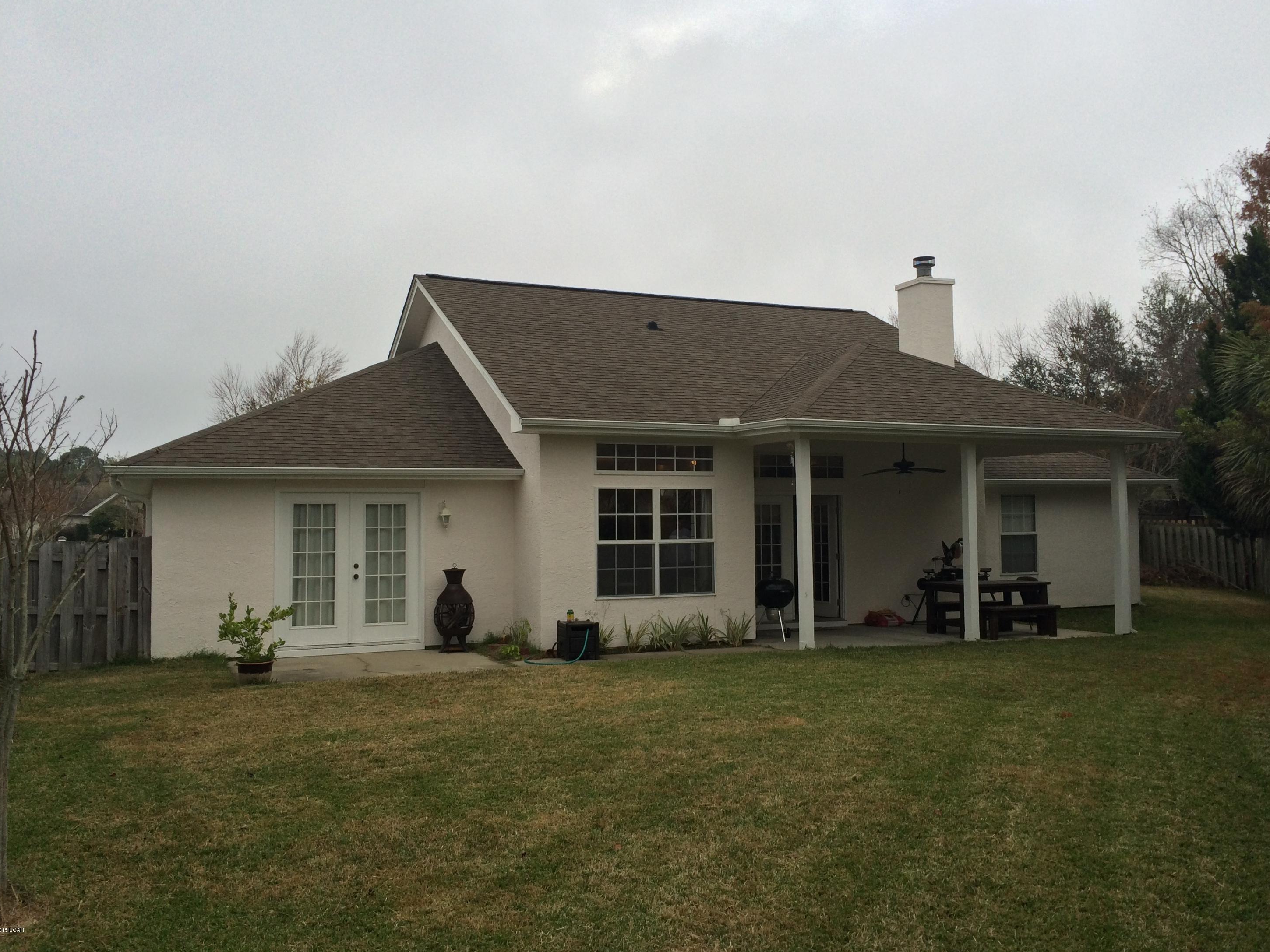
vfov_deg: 46.8
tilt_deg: +1.6
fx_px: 1101
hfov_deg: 60.0
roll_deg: +0.3
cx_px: 646
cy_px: 468
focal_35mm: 30
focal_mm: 4.15
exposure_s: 1/253
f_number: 2.2
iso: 32
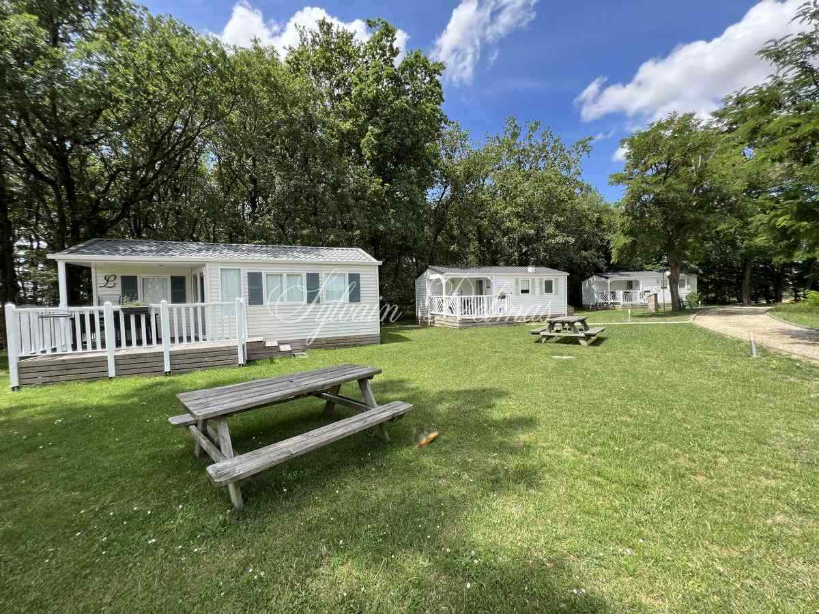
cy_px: 307
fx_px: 308
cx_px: 410
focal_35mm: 13
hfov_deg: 106.2
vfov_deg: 89.9
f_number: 1.8
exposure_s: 1/827
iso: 32
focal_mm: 1.57
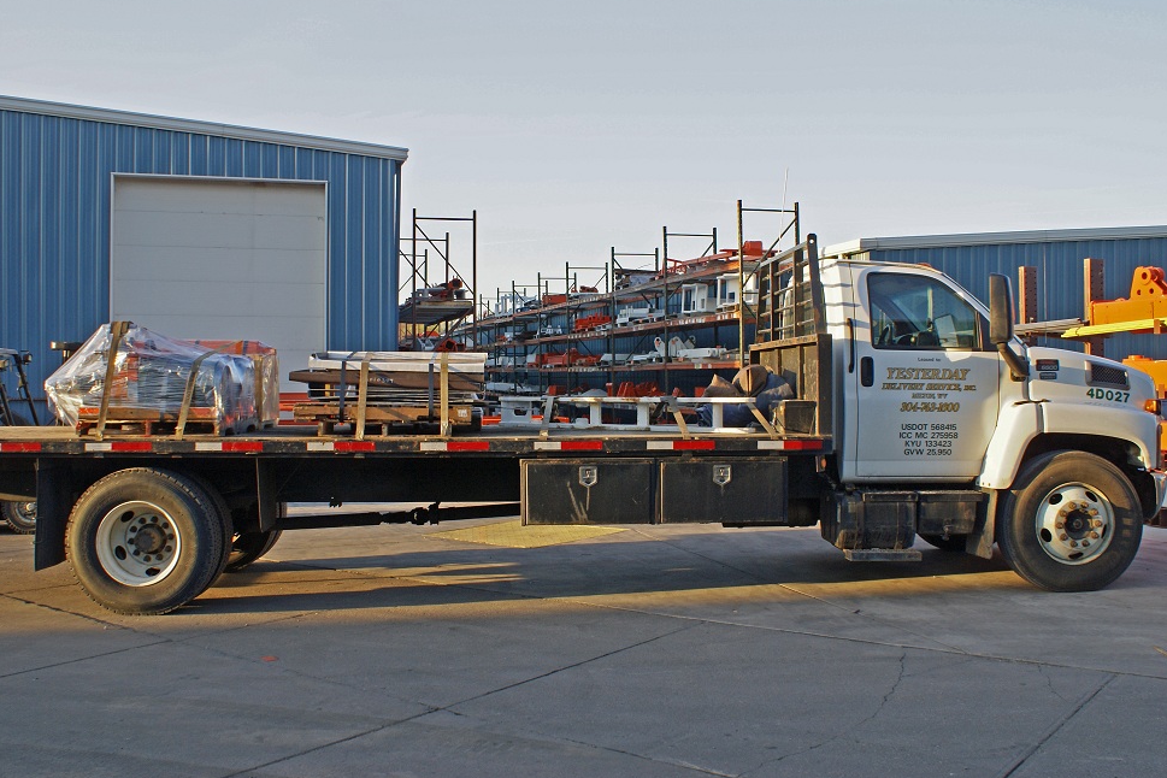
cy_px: 385
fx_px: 1005
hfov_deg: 60.3
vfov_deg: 42.3
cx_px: 580
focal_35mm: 31
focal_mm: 20
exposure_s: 1/60
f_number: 8
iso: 100
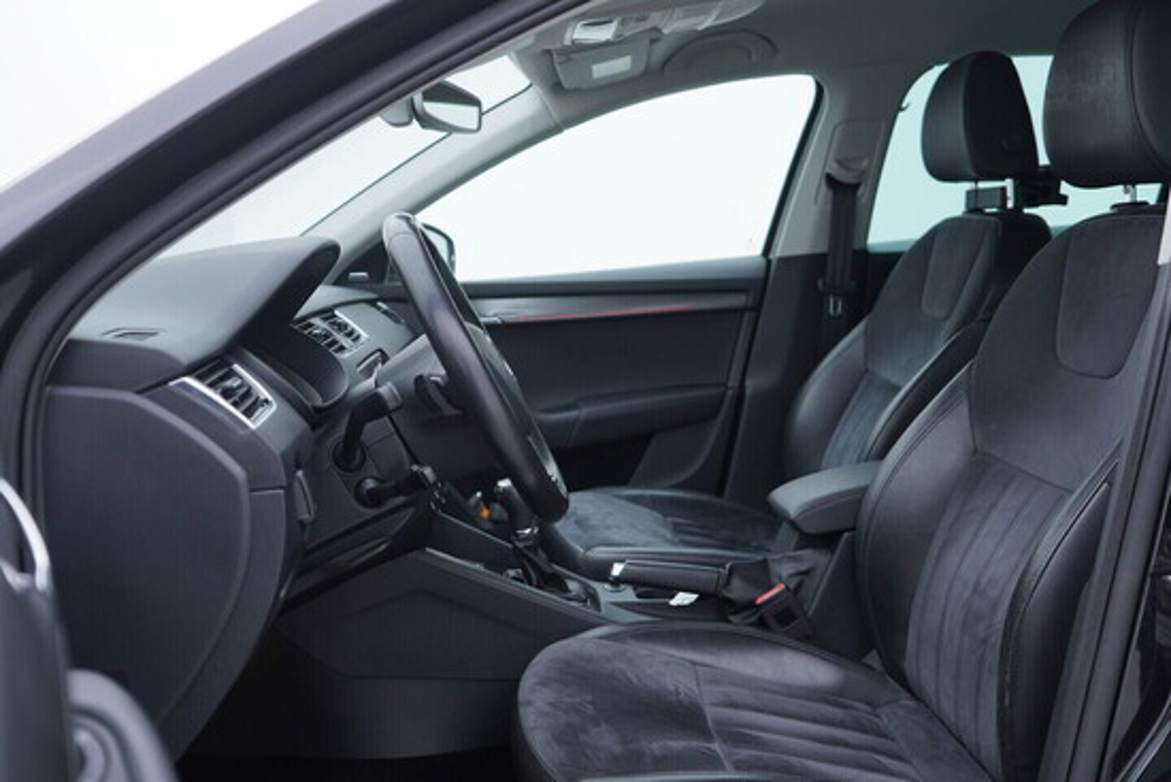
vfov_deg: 36.9
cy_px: 391
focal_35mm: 36
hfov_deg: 53.1
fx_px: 1171
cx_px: 586
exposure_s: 1/50
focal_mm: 24
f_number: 3.2
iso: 125
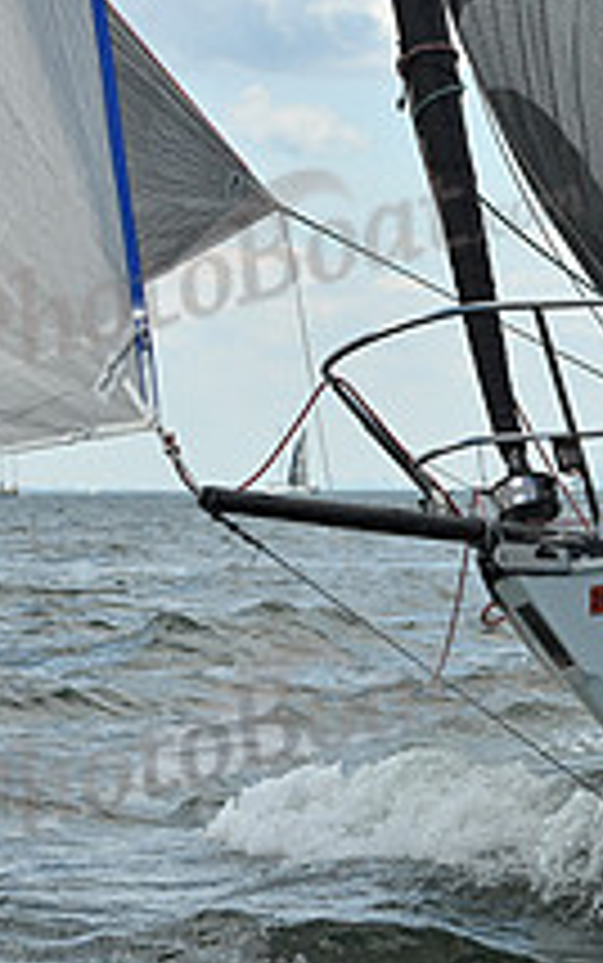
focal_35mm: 193
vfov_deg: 10.9
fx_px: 5068
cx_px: 819
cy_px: 434
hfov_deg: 6.7
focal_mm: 70
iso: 250
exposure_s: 1/1250
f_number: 7.1
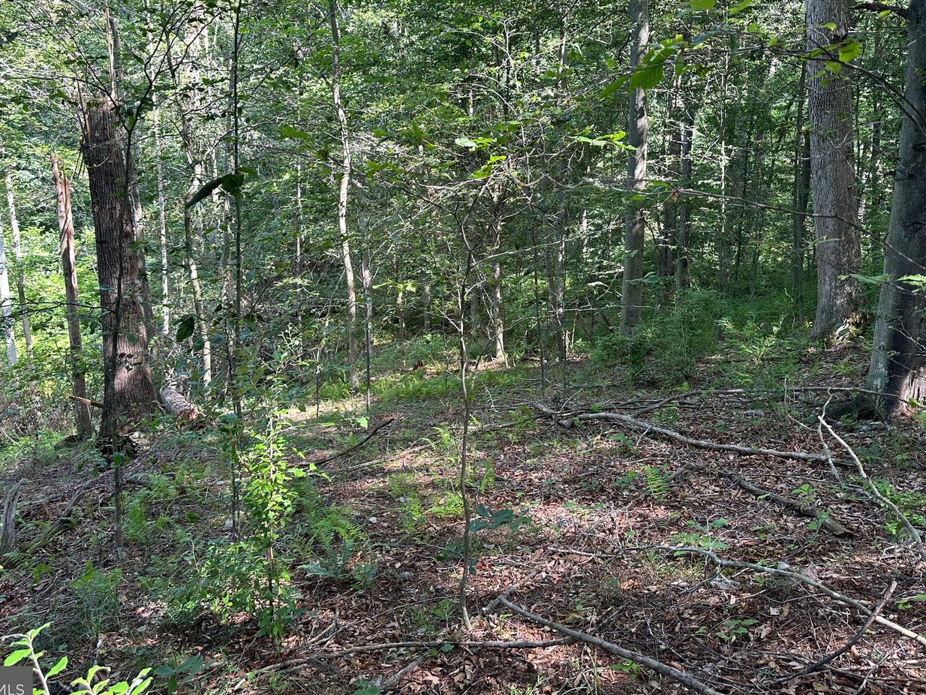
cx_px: 441
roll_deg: +0.1
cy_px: 304
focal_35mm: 28
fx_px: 749
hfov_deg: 63.4
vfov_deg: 49.6
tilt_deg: -11.0
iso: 100
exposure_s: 1/121
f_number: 1.78
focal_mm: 6.86
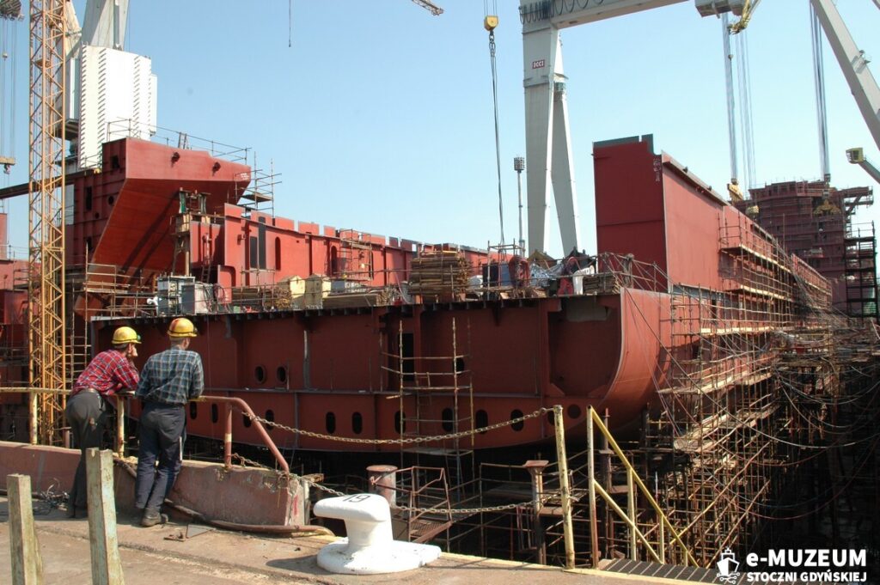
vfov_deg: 43.5
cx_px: 440
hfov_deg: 62.0
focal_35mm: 30
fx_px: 733
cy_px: 292
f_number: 11
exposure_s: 1/160
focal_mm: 20
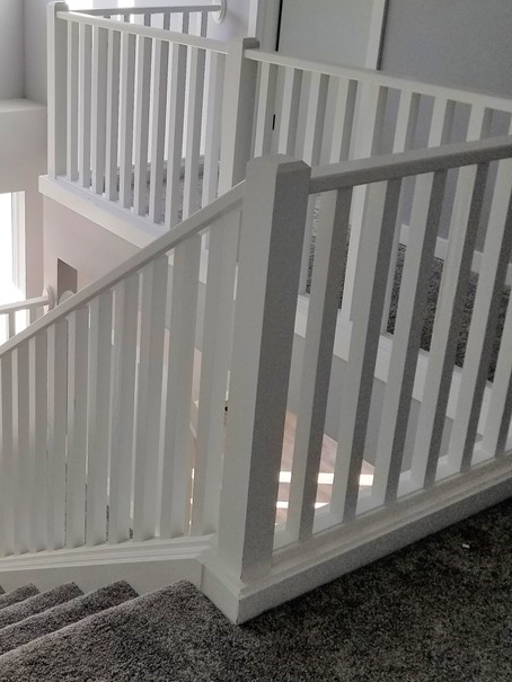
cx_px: 100
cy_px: 259
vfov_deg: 42.6
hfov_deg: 32.0
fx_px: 867
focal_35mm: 44
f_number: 1.7
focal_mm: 4.25
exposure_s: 1/192
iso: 50
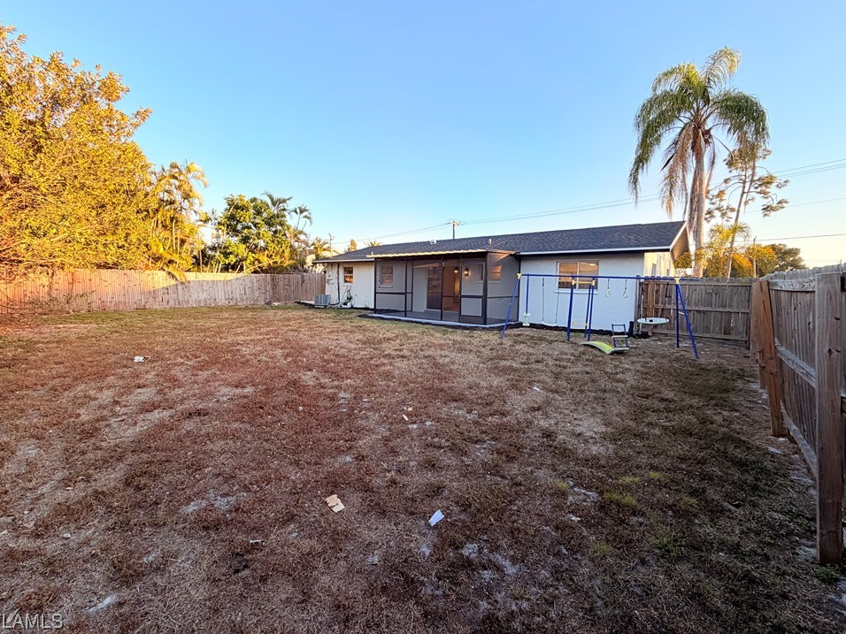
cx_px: 408
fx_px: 367
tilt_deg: -2.7
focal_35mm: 15
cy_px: 302
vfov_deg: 81.7
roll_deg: -1.0
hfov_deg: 98.1
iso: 64
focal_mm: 2.22
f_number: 2.2
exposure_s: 1/502
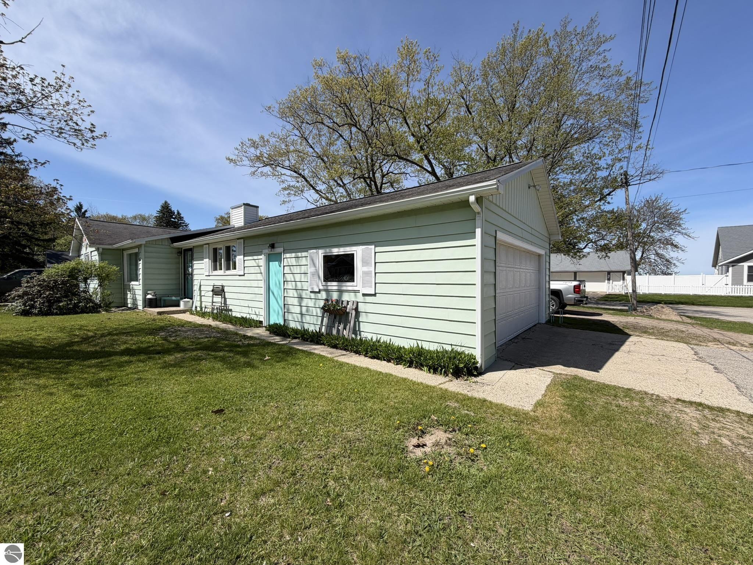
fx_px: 305
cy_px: 282
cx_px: 376
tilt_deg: -0.5
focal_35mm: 14
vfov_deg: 85.7
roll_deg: -0.1
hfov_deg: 102.1
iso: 20
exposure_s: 1/928
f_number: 2.2
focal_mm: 2.22
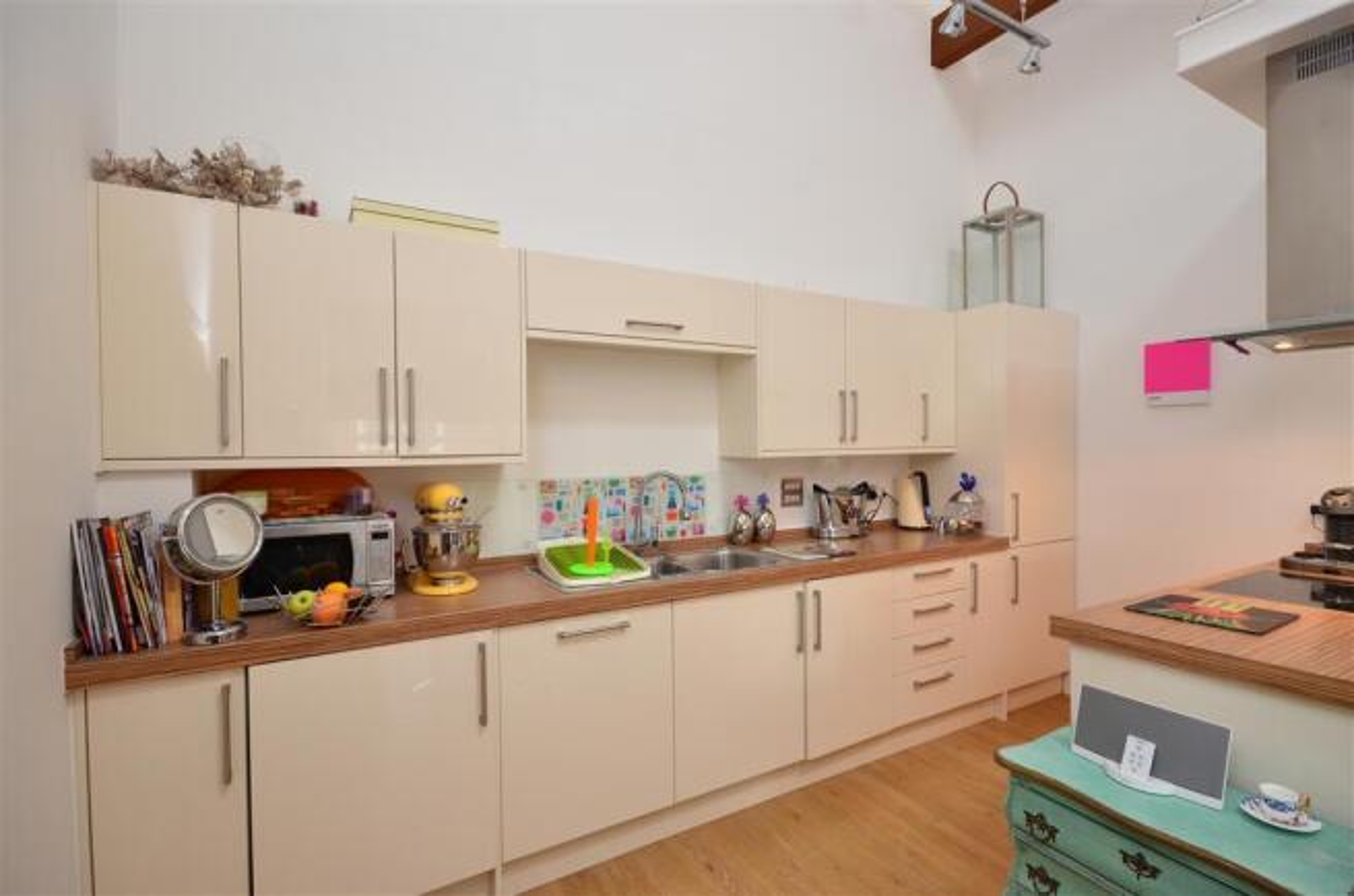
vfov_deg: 69.4
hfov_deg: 92.6
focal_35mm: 17
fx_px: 647
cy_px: 448
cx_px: 677
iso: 640
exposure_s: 1/10
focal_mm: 11.5
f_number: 10
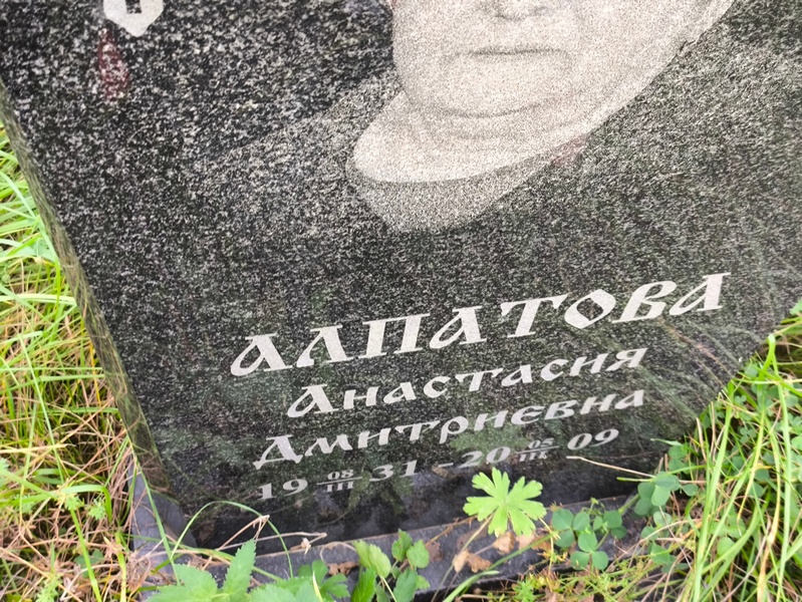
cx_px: 401
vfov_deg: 29.1
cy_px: 301
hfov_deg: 38.2
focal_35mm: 50
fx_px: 1159
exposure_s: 1/50
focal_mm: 4.71
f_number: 1.7
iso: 250
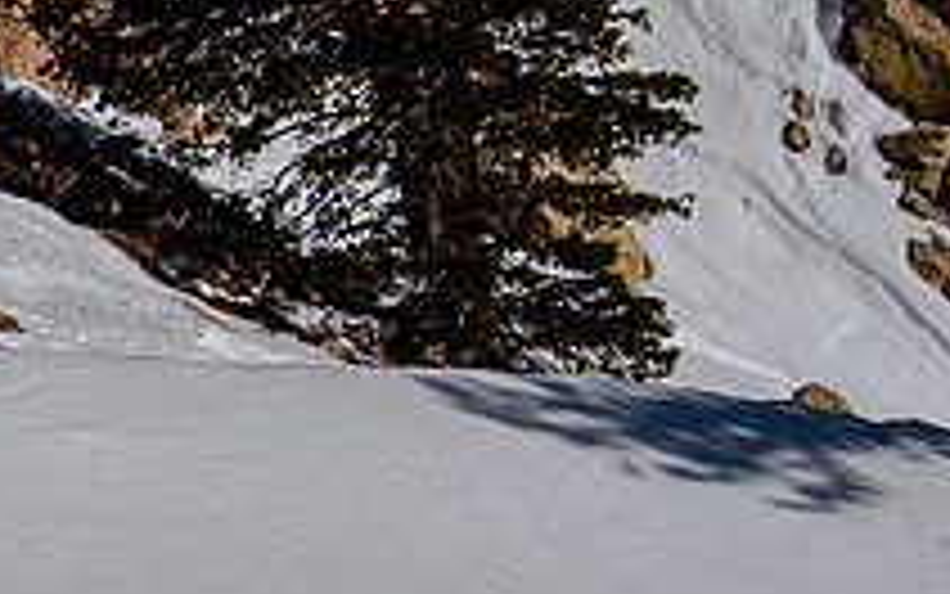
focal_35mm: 240
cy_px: 312
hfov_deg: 8.5
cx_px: -620
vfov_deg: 5.5
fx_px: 6215
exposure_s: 1/3200
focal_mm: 46
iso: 200
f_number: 5.6
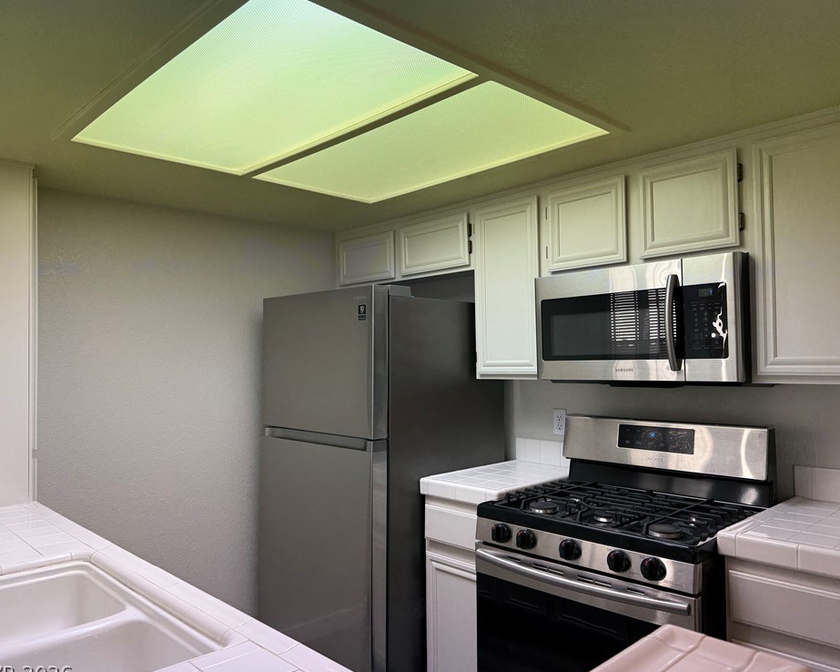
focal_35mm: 26
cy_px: 339
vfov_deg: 54.9
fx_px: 646
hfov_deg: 66.0
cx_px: 439
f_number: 1.78
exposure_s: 1/136
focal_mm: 6.76
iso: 100
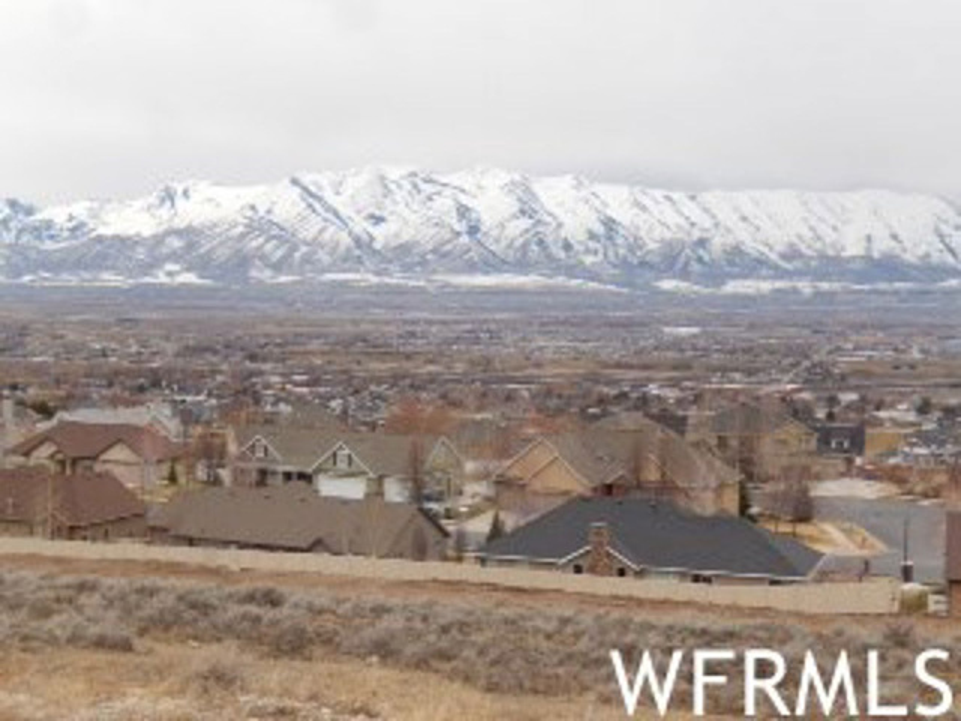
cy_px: 360
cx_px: 480
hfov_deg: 33.2
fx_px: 1610
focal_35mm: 58
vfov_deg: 25.2
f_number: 4.6
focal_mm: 10.4
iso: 125
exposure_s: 1/320
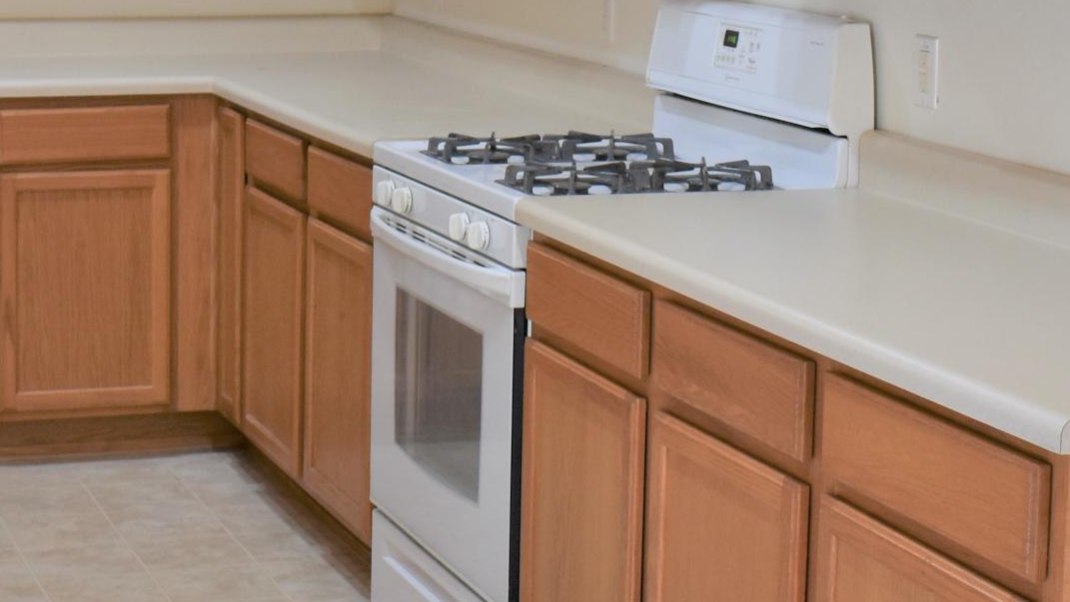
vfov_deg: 13.6
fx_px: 2497
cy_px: 51
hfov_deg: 24.0
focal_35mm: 88
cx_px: 292
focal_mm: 20
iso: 450
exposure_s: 1/60
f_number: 4
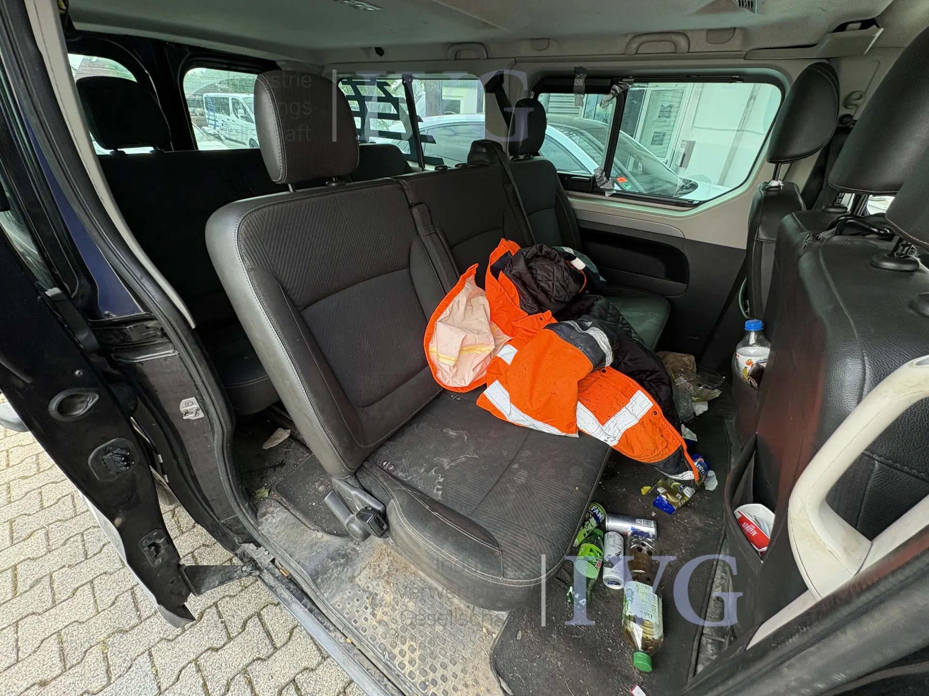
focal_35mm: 14
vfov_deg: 85.7
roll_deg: -2.2
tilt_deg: -31.0
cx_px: 464
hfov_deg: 102.1
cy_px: 348
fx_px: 376
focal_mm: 2.22
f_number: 2.2
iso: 64
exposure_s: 1/99
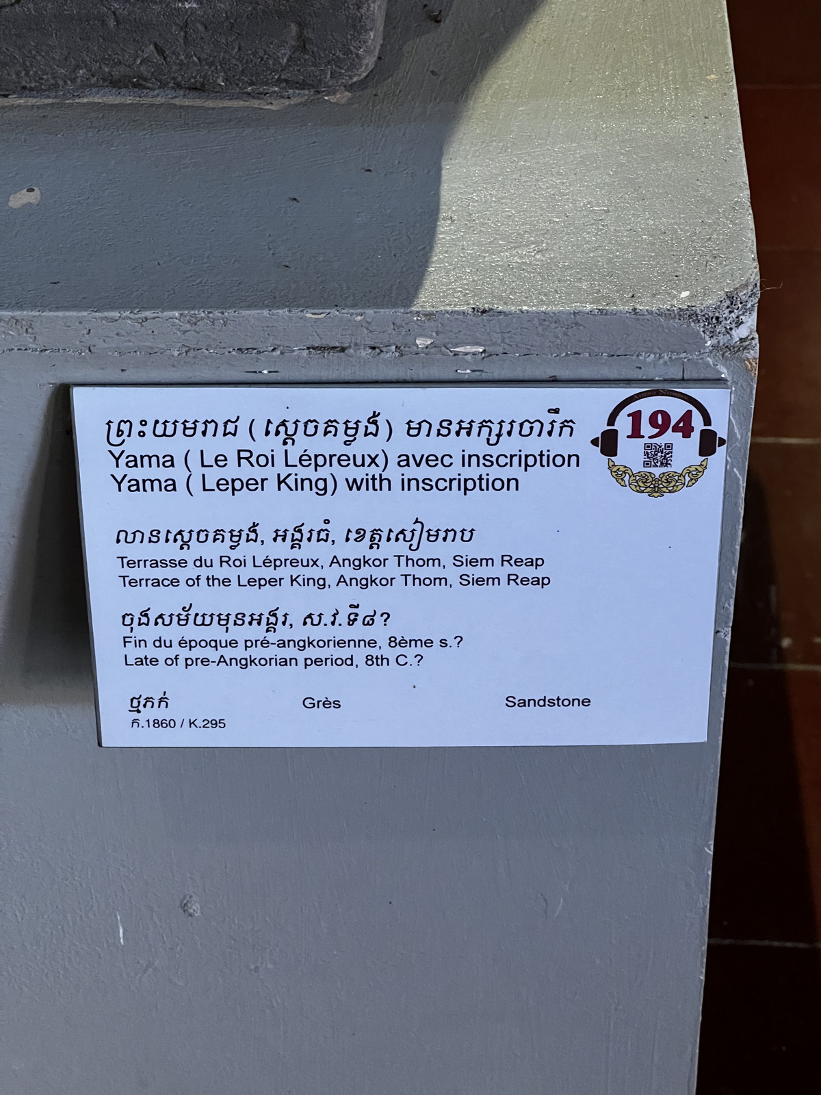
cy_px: 548
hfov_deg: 19.1
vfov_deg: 25.3
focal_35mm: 77
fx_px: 2435
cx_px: 410
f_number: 2.8
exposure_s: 1/60
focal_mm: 9
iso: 500
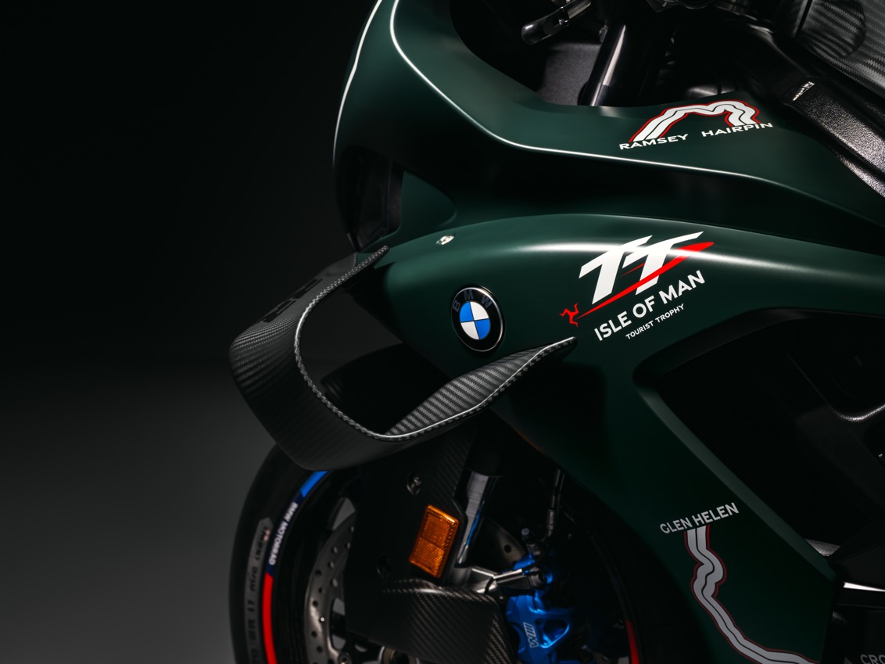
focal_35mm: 50
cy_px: 331
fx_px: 1278
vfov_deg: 29.1
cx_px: 413
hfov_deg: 38.2
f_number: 6.3
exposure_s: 1/3
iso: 400
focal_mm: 46
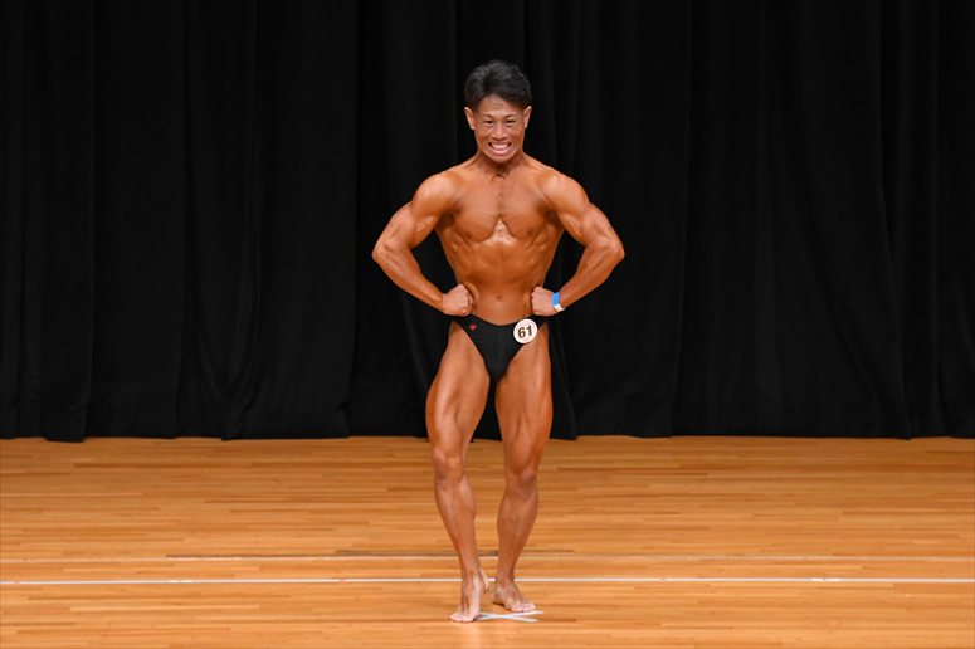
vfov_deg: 4.8
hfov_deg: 7.2
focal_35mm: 285
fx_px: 7715
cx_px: 488
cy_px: 324
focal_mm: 190
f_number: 5.6
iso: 3200
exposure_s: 1/400
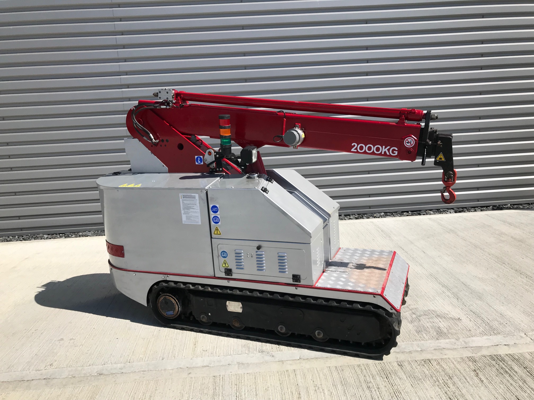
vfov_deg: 49.7
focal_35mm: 28
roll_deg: +4.4
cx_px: 267
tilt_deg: -12.0
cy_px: 200
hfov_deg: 63.4
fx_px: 432
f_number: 1.8
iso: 20
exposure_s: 1/3425
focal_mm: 3.99
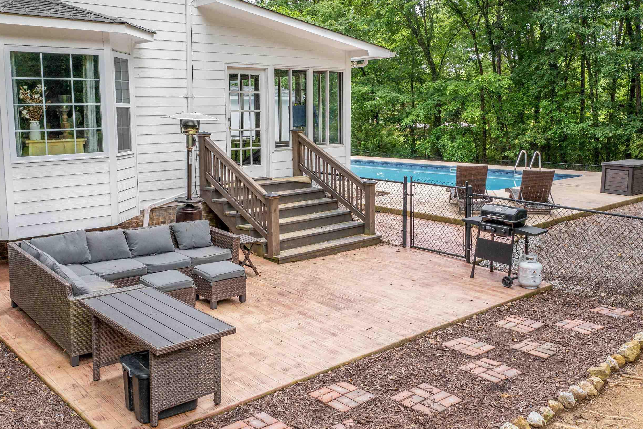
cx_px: 328
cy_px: 181
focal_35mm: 35
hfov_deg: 54.4
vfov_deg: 37.8
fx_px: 625
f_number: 4
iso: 100
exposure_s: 1/240
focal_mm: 10.26
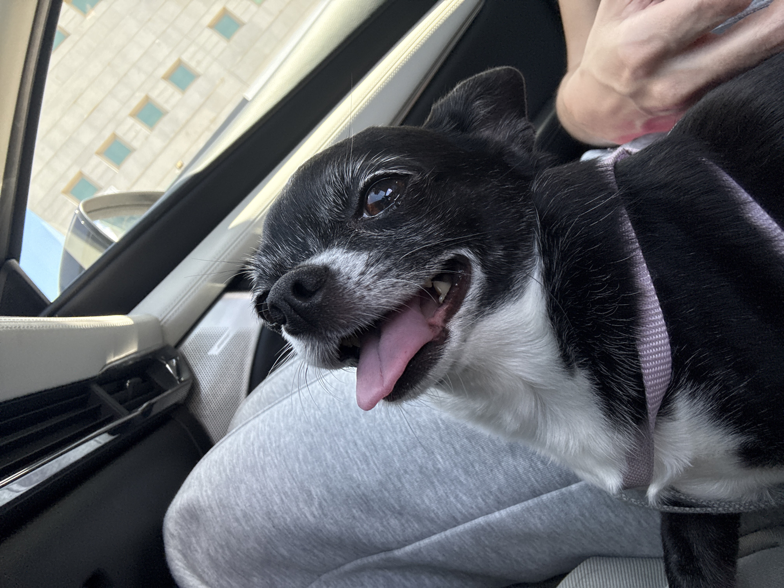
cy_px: 294
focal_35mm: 23
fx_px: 521
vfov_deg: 58.9
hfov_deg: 73.9
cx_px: 392
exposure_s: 1/232
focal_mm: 2.69
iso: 64
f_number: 1.9
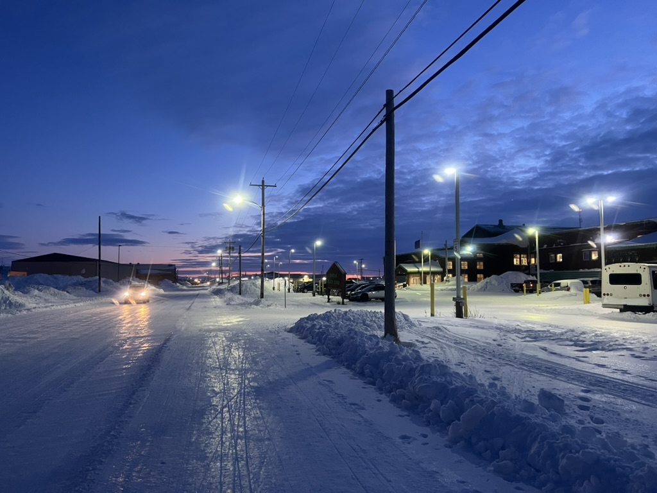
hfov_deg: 67.3
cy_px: 246
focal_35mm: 26
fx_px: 493
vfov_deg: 53.1
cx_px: 328
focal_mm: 5.7
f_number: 1.5
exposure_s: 1/60
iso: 500
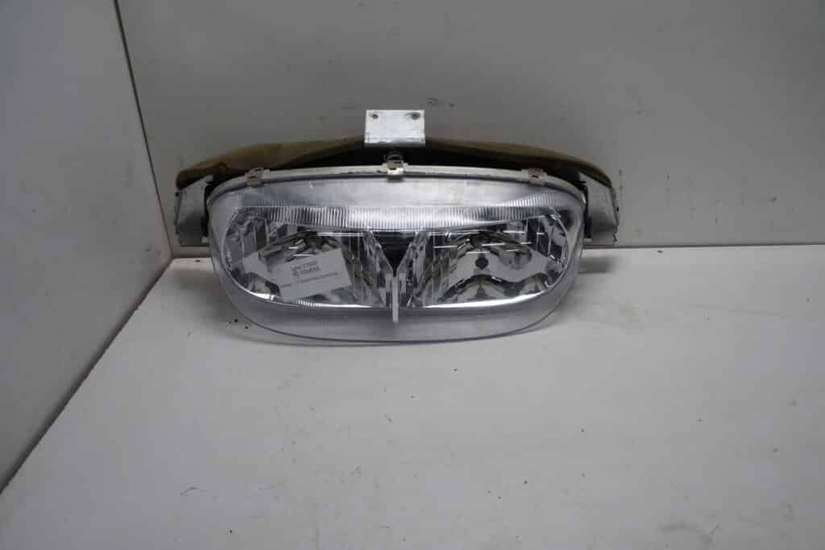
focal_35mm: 27
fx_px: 619
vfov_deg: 47.9
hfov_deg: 67.4
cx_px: 412
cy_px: 275
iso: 100
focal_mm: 18
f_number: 4.5
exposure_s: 1/80
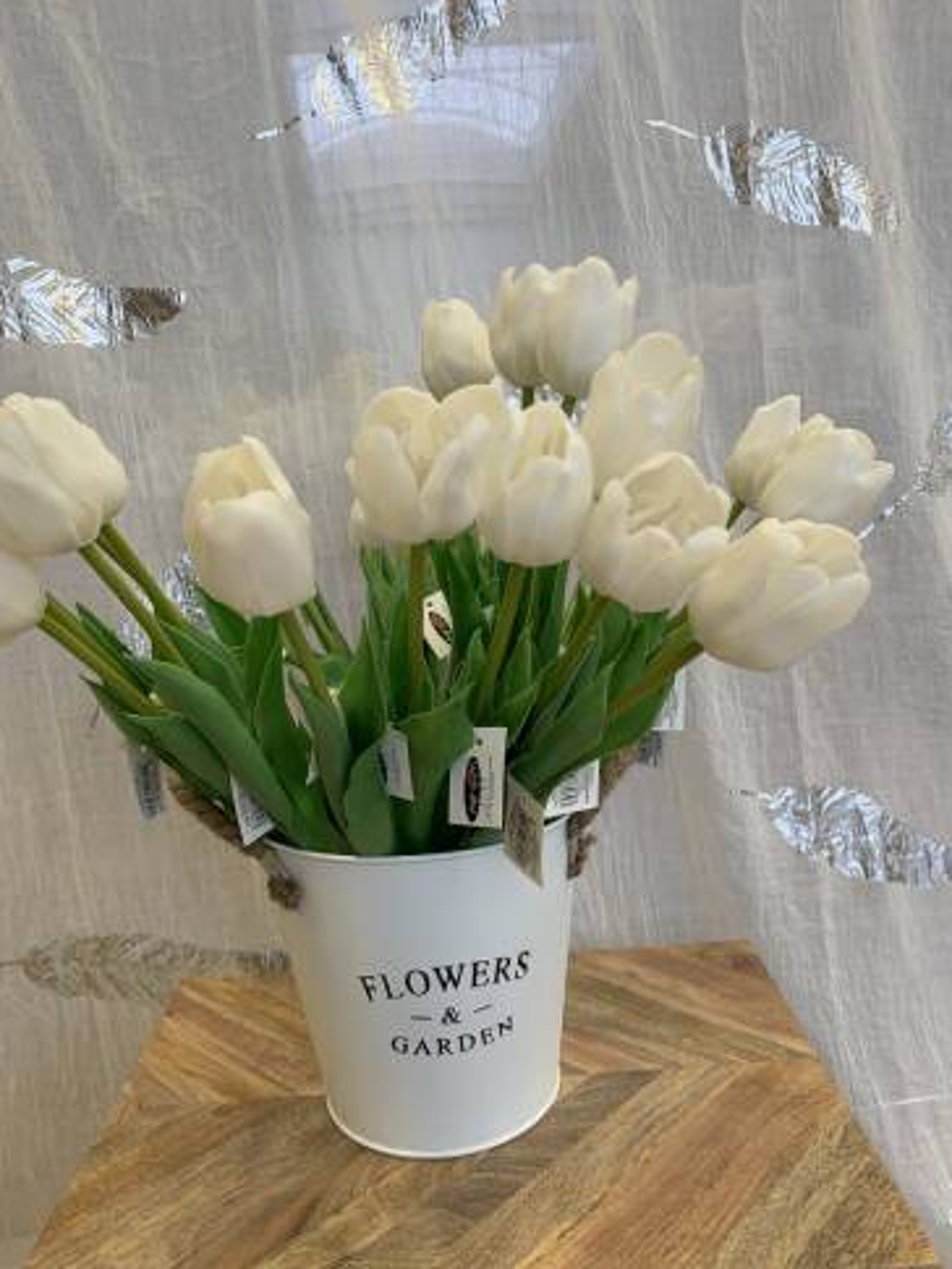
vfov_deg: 65.3
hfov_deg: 51.4
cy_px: 632
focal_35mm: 27
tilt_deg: -8.0
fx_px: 990
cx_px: 466
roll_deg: +5.2
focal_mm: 4.25
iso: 50
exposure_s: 1/50
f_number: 1.8
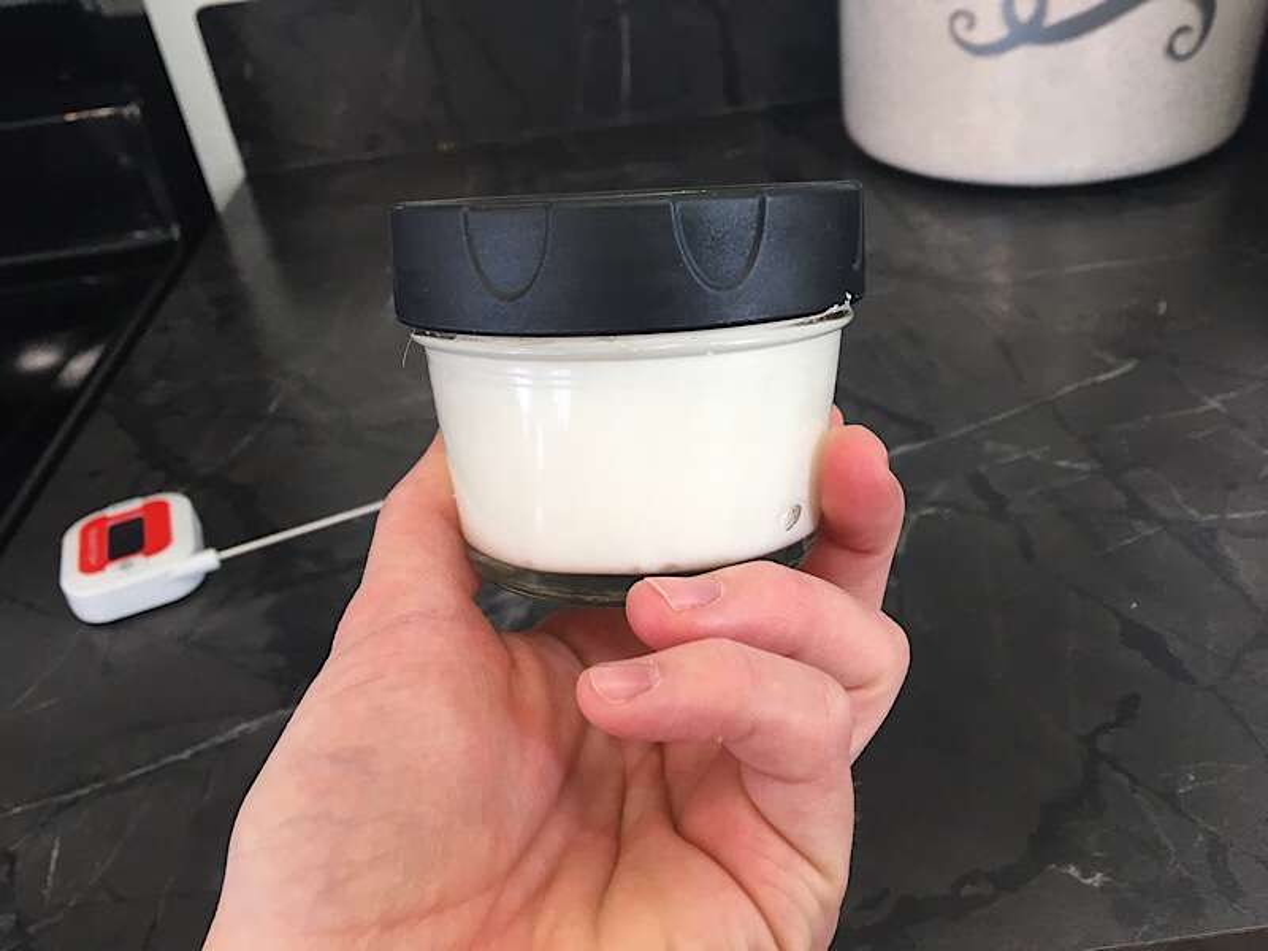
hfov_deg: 61.7
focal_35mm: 29
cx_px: 634
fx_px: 1062
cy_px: 476
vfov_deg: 48.2
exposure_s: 1/30
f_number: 2.2
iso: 32
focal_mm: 4.15
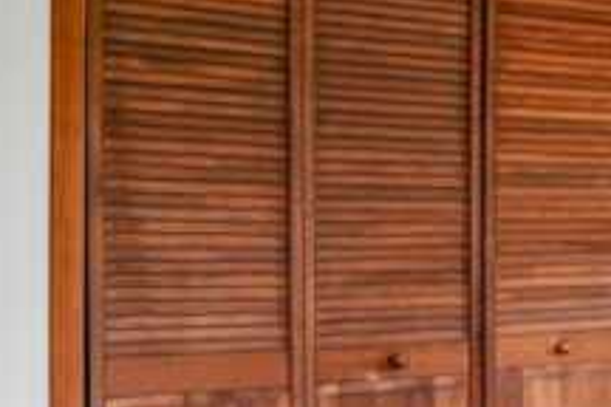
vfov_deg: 17.9
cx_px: 1112
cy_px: 233
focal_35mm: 76
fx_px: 1290
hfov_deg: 19.5
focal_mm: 16
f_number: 8
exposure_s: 1/20
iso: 400
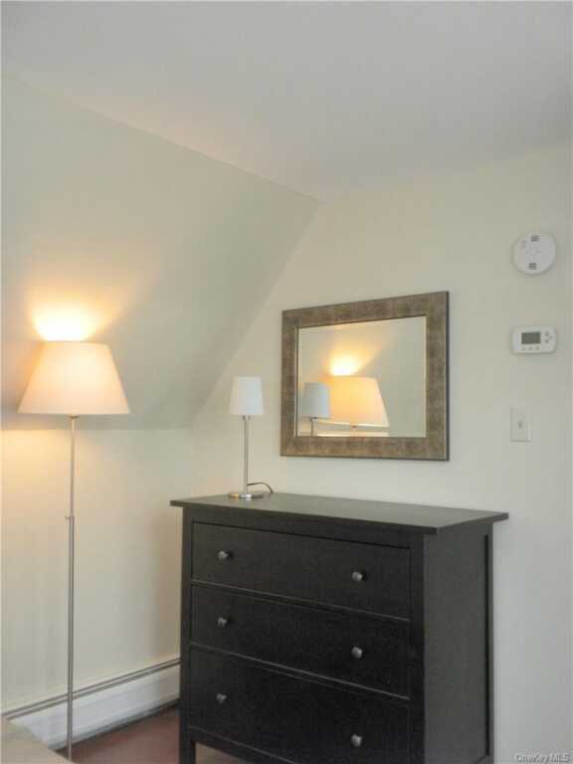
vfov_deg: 50.1
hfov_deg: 38.7
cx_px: 286
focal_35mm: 37
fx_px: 817
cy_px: 382
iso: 299
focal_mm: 6.6
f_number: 3.5
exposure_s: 1/53.1
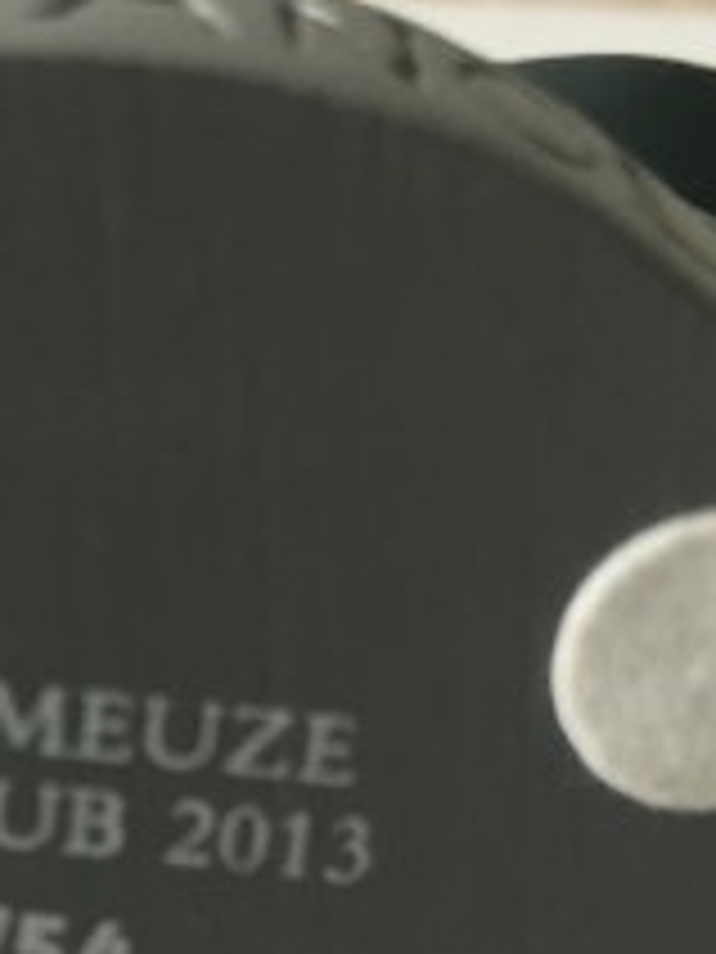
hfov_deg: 17.6
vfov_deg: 23.1
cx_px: 14
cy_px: 882
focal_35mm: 82
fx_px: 2261
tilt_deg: -51.8
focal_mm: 4.15
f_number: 2.2
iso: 125
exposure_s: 1/33
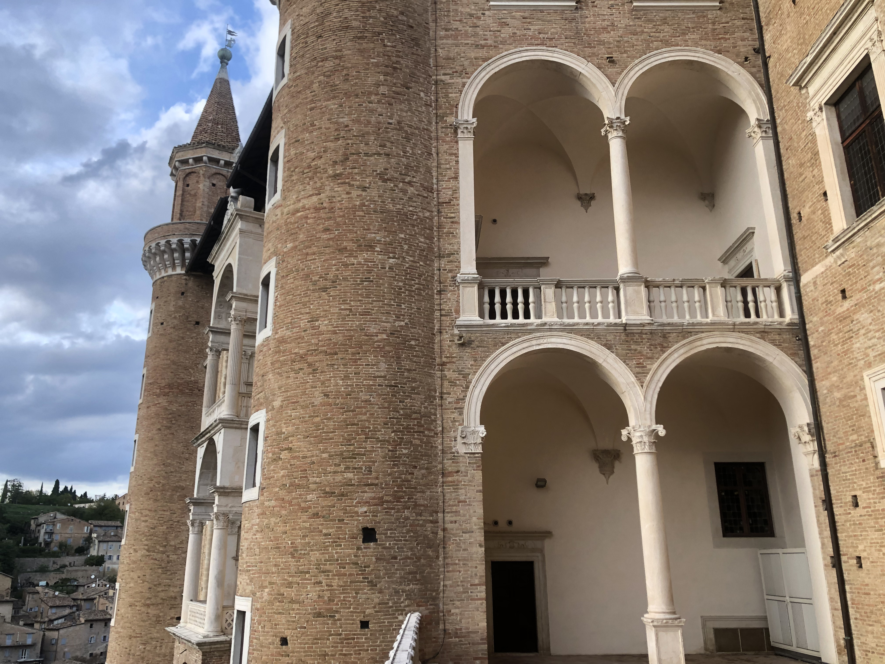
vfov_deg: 49.7
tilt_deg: +17.5
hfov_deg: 63.4
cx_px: 442
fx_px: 716
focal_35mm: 28
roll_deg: +1.5
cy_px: 332
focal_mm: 4
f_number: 1.8
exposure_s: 1/120
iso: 32
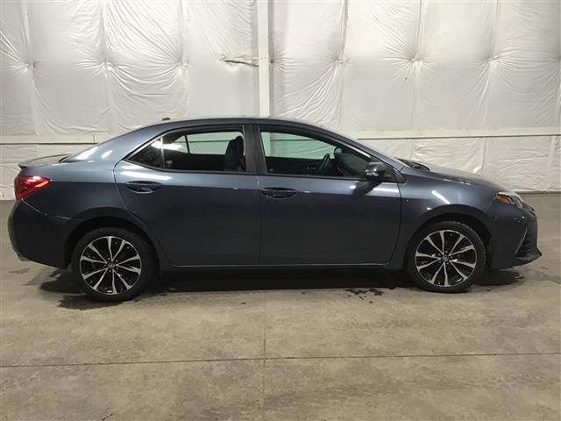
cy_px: 210
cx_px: 280
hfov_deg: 58.4
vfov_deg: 45.4
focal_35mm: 31
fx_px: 502
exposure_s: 1/30
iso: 80
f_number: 2.4
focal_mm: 3.3
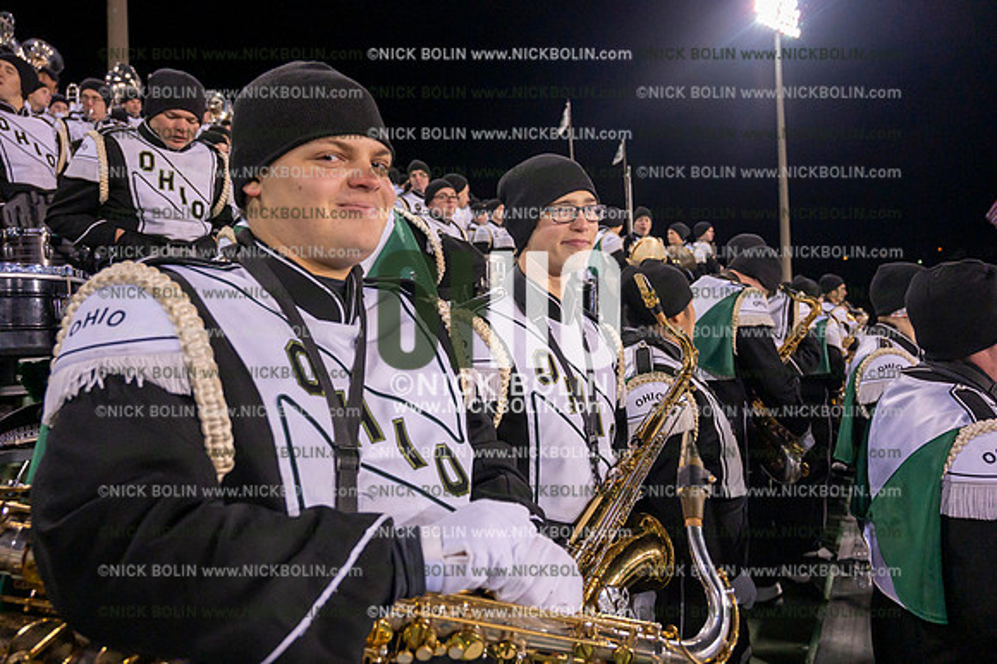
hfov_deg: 73.8
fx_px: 664
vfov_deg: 53.1
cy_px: 332
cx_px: 498
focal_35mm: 24
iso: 5000
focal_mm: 24
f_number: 4.5
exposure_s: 1/640
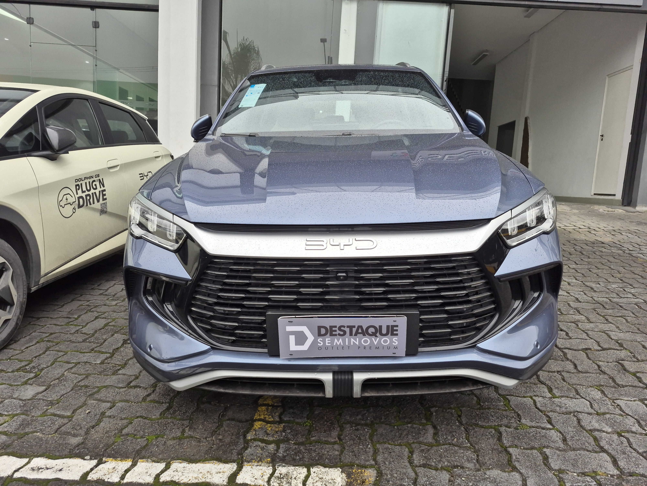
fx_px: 430
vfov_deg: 58.9
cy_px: 243
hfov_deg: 73.9
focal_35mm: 23
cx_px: 324
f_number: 1.8
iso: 25
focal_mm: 5.4
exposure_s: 1/180
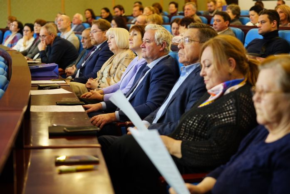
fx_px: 564
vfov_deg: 19.5
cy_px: 97
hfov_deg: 28.8
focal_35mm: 70
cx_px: 145
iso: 1600
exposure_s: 1/80
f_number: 3.5
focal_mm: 70
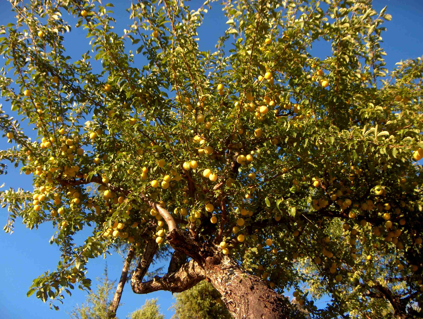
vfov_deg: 36.9
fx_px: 477
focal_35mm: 39
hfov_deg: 47.8
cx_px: 212
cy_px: 160
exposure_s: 1/297
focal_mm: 8
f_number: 2.8
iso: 100
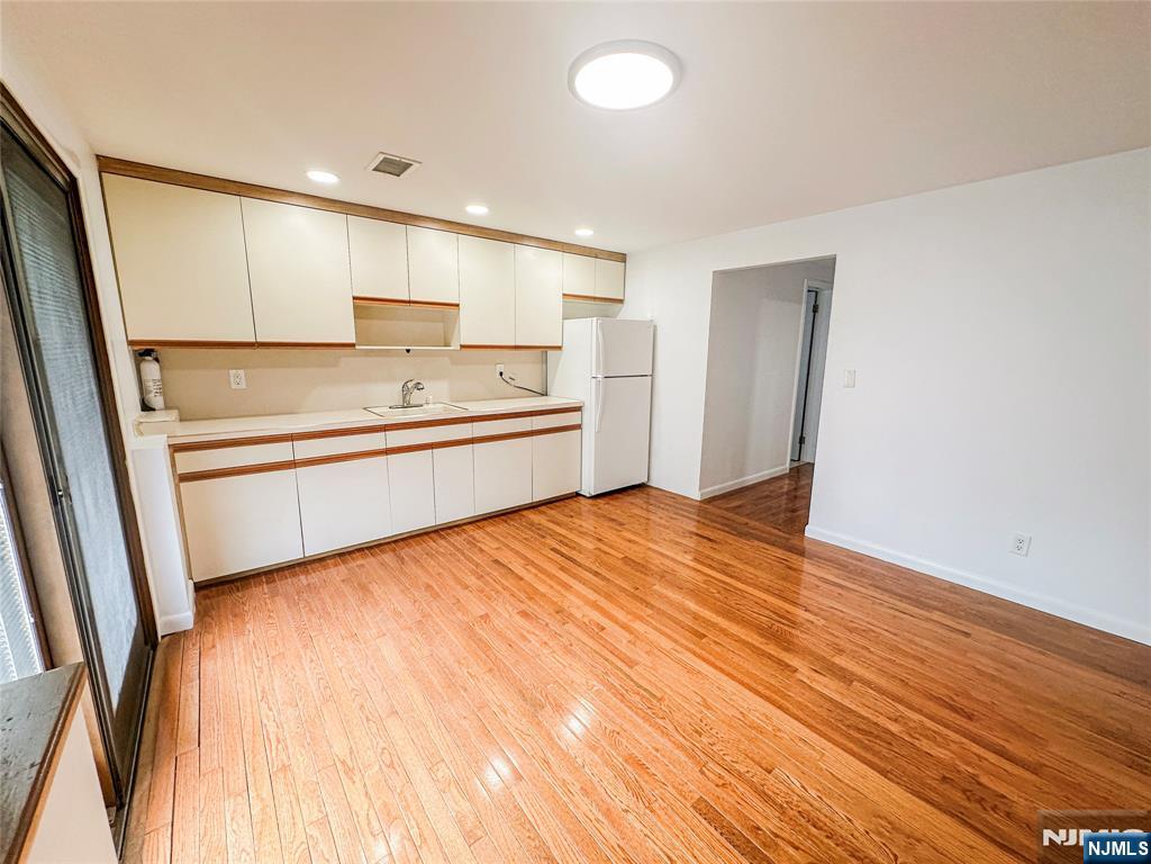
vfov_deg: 85.7
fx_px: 466
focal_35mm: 14
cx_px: 576
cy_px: 432
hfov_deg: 102.1
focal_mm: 2.22
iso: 160
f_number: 2.2
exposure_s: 1/120
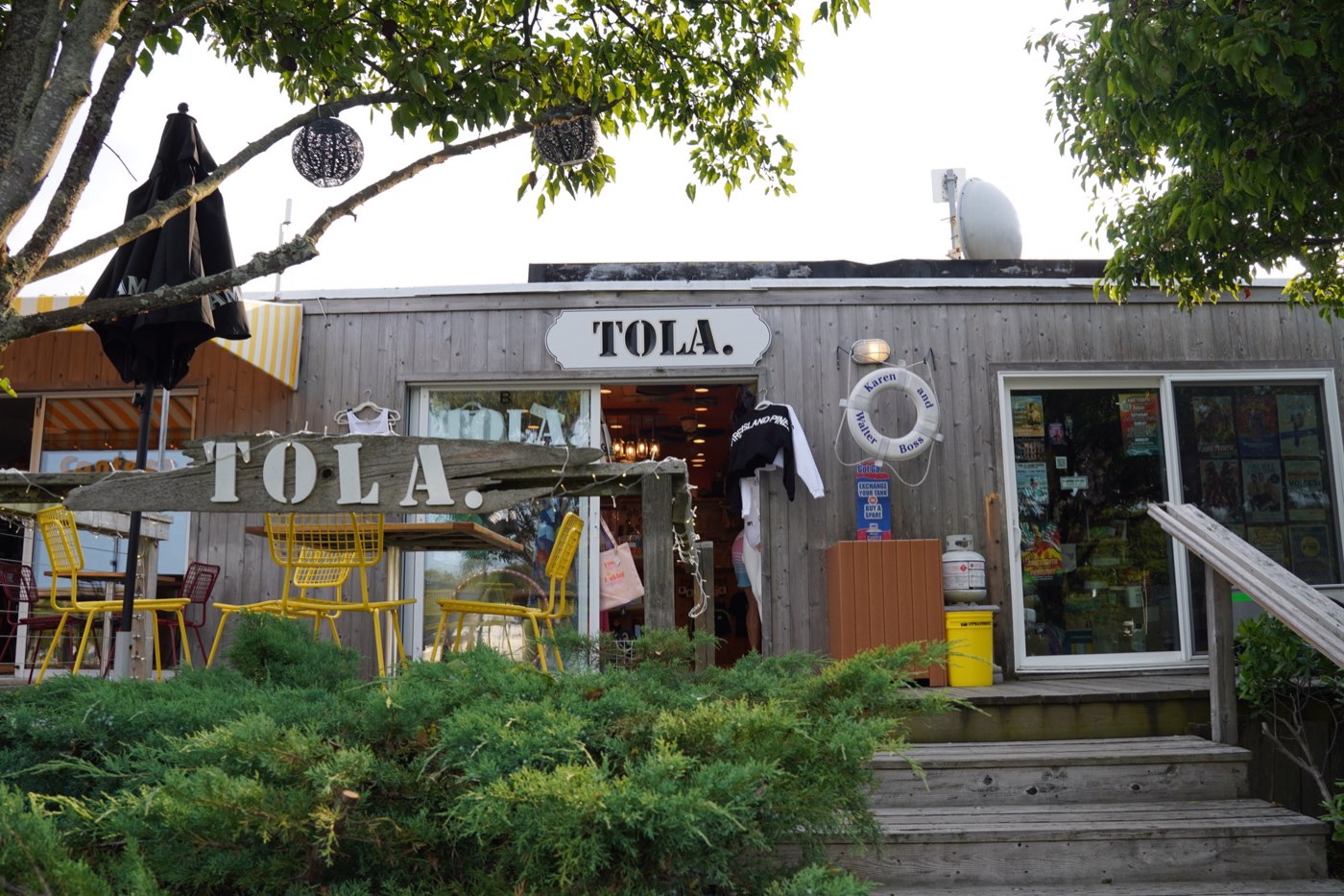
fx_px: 1114
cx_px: 672
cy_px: 448
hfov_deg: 62.2
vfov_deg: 43.8
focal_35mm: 30
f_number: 5.6
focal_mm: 19.9
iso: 100
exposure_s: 1/125
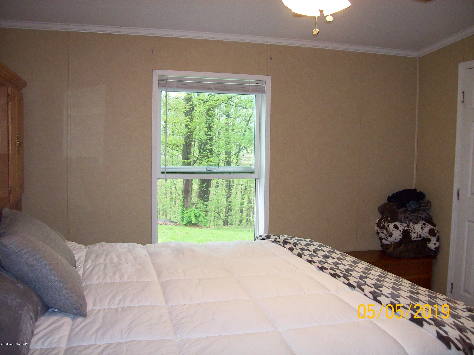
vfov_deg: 39.6
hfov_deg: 51.4
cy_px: 178
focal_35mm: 36
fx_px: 493
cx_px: 237
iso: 140
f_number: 2.7
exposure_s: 1/64
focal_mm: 6
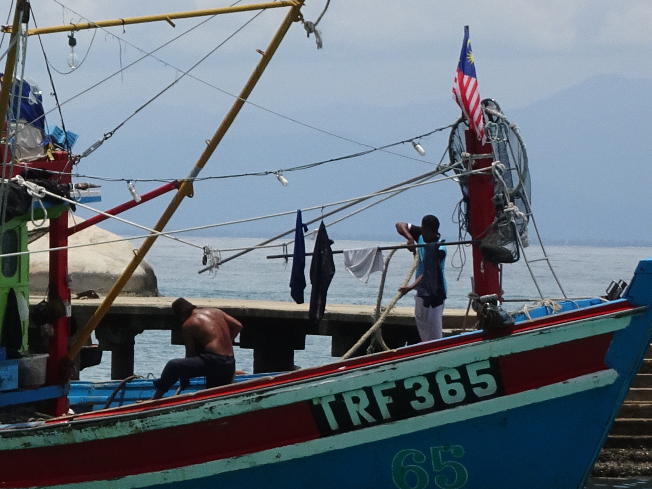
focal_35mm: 319
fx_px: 6008
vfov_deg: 4.7
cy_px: 202
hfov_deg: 6.2
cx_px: -96
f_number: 5
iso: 80
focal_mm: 18.53
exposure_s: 1/800
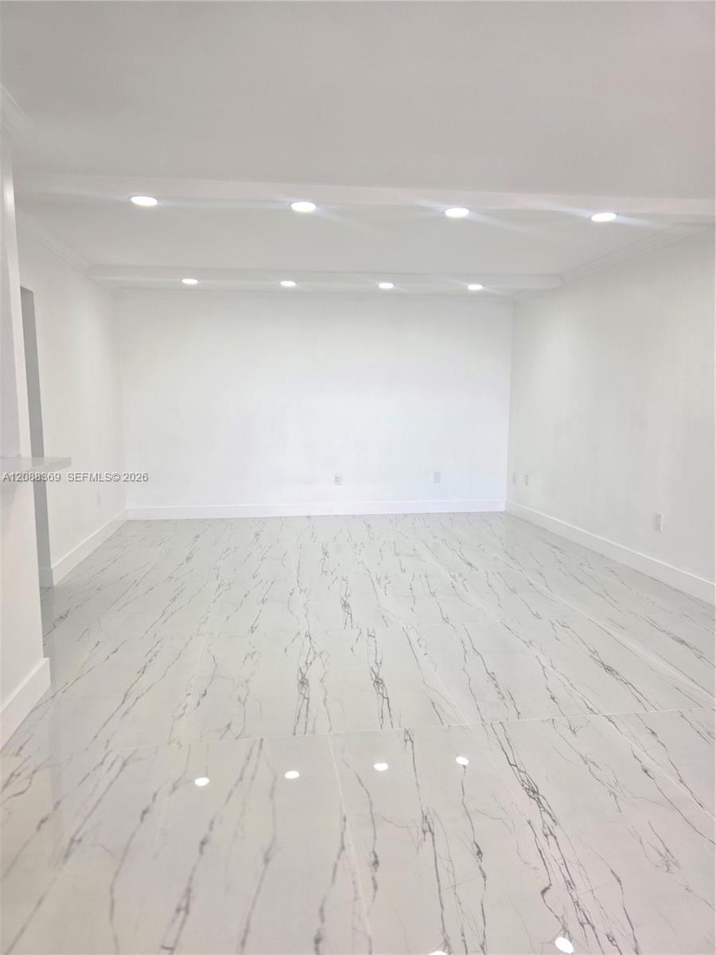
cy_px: 478
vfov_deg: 73.9
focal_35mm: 23
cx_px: 358
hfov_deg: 58.9
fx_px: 634
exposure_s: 1/180
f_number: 1.7
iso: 64
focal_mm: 6.3
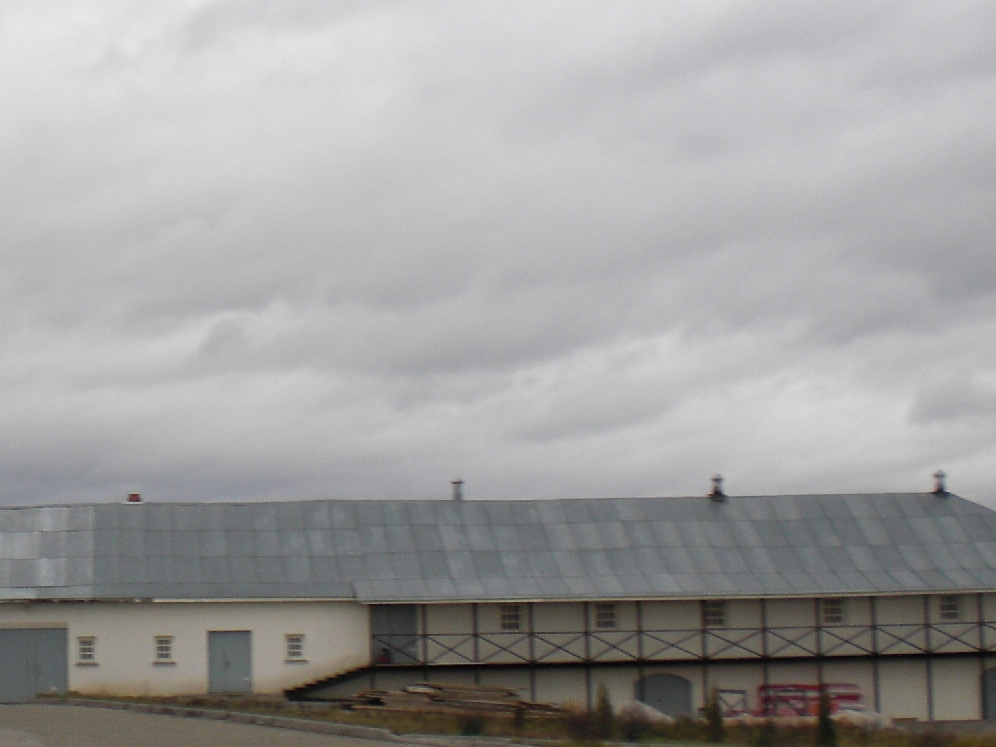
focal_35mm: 83
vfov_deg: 17.8
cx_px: 99
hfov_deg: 23.0
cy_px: 293
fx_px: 2389
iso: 64
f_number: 3.1
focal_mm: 6.3
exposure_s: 1/250
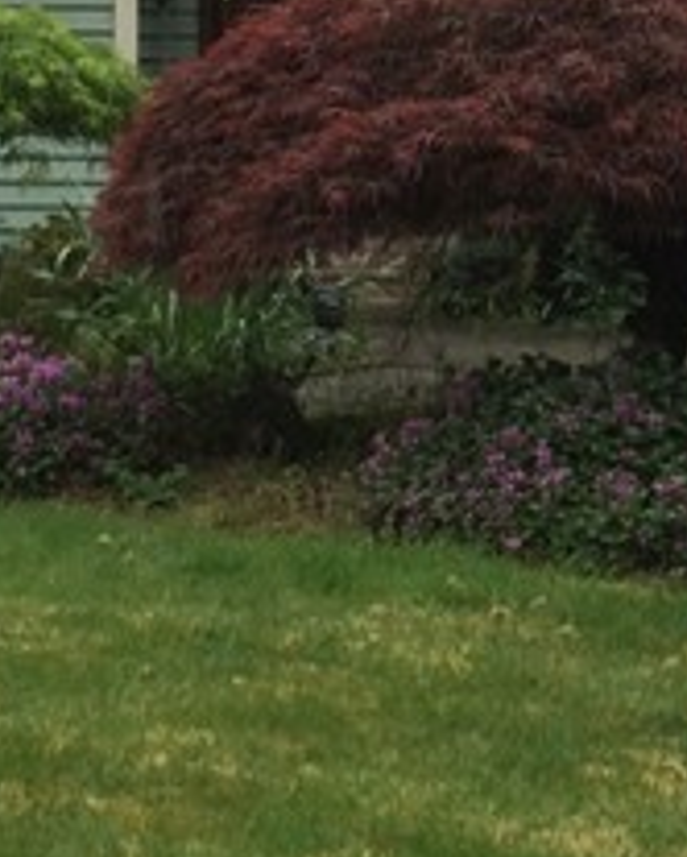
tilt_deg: +1.2
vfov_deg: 13.5
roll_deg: -1.0
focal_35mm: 140
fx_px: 3553
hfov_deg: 10.9
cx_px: 683
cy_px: -46
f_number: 2.2
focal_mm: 4.15
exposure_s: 1/706
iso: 32
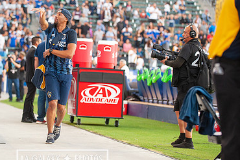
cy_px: 60
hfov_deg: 11.3
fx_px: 1212
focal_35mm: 182
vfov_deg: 7.5
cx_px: 62
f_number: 2.8
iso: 1250
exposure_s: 1/320
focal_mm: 116
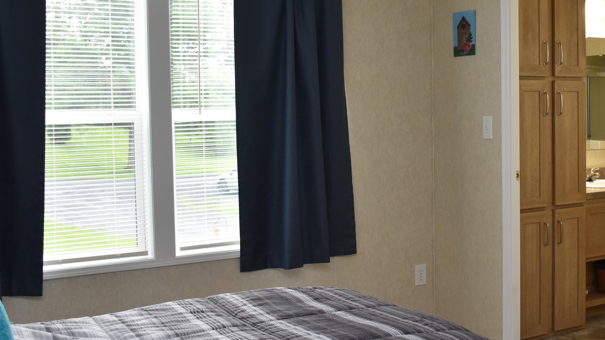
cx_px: 400
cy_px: 147
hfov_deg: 42.4
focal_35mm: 48
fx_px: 770
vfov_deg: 24.9
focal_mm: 20
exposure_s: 1/60
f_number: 4
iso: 800
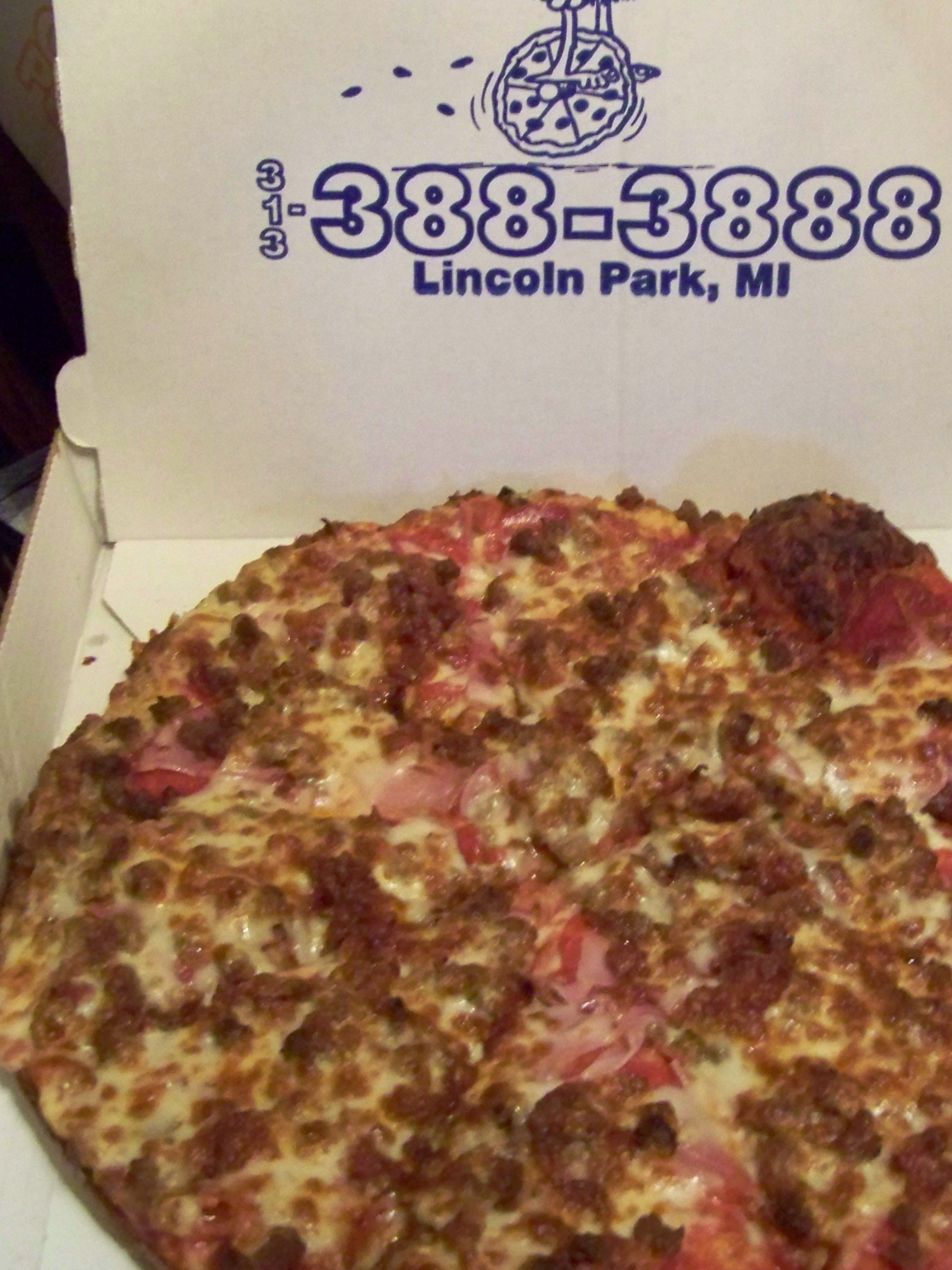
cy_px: 450
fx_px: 2017
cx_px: 607
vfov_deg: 34.7
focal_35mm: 55
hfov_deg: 26.5
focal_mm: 5.85
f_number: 2.8
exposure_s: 1/15
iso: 400
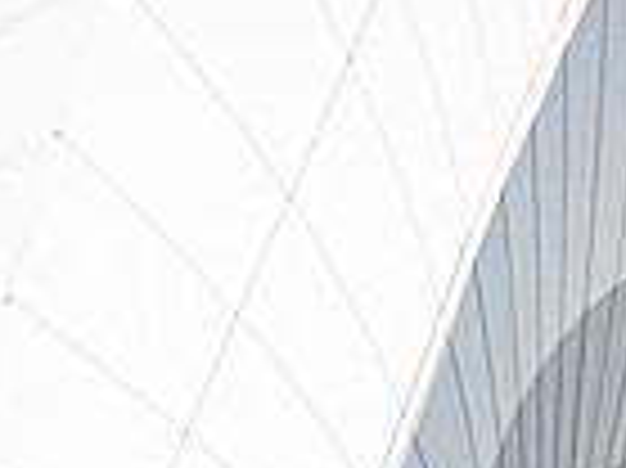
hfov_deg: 1.1
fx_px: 33770
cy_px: 785
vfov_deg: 0.8
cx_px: -617
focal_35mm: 1869
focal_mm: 310
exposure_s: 1/3200
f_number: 5.6
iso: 400
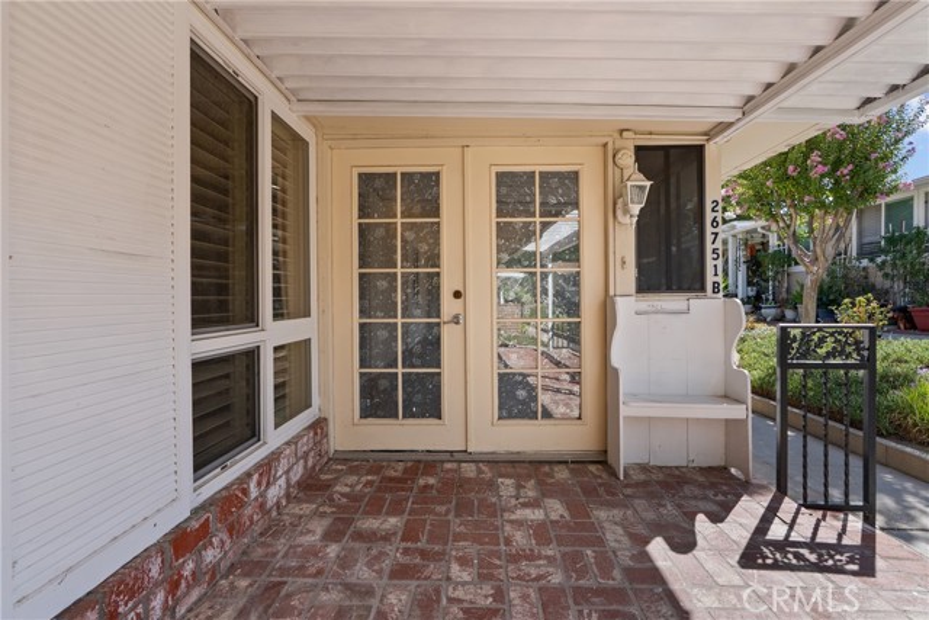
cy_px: 310
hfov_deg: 96.7
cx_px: 464
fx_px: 413
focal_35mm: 16
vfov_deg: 73.8
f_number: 8
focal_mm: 16
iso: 320
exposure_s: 1/125
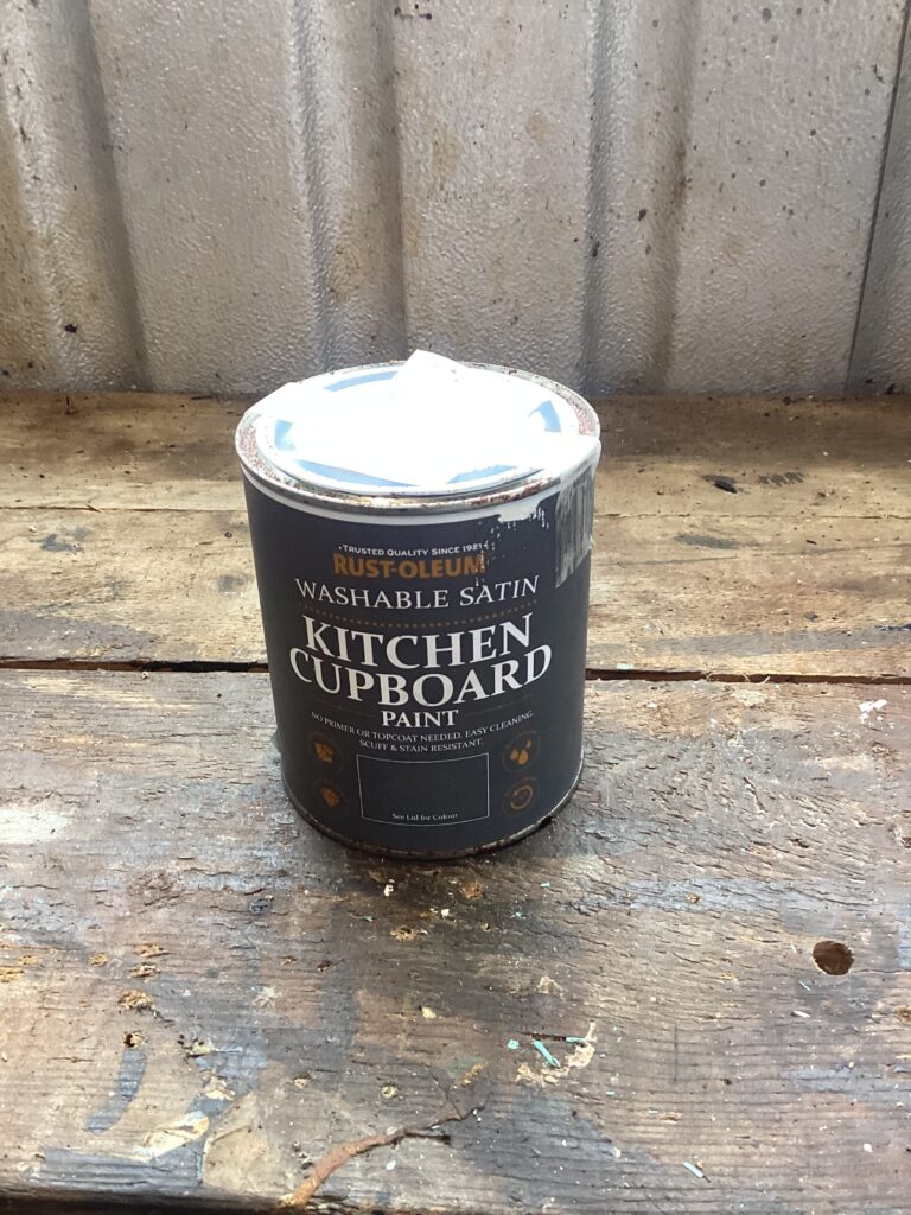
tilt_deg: -31.5
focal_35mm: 31
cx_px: 456
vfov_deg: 58.4
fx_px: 1088
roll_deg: +0.9
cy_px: 608
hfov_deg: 45.4
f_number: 2.4
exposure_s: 1/50
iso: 100
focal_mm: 3.3
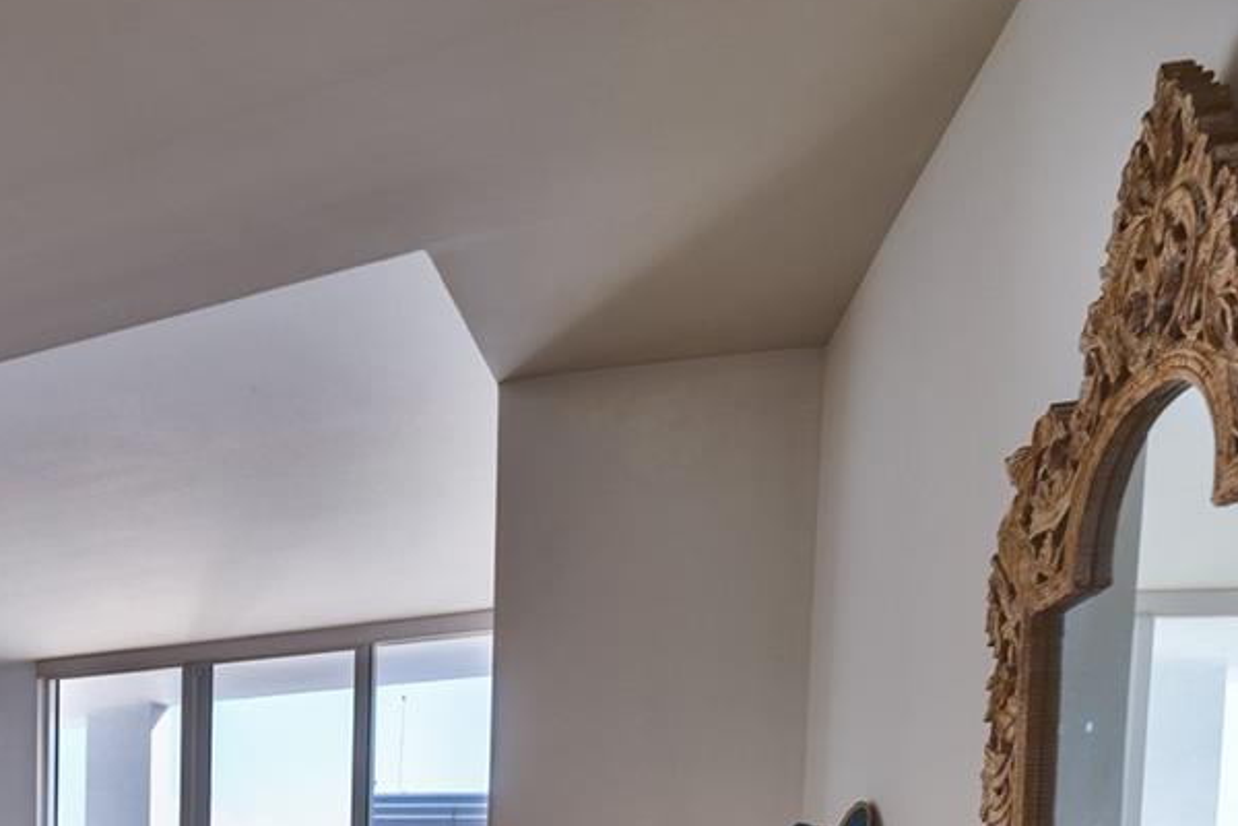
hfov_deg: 43.6
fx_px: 1375
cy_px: 1037
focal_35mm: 40
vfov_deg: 28.3
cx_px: 91
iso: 200
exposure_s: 1/10
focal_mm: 15
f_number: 8
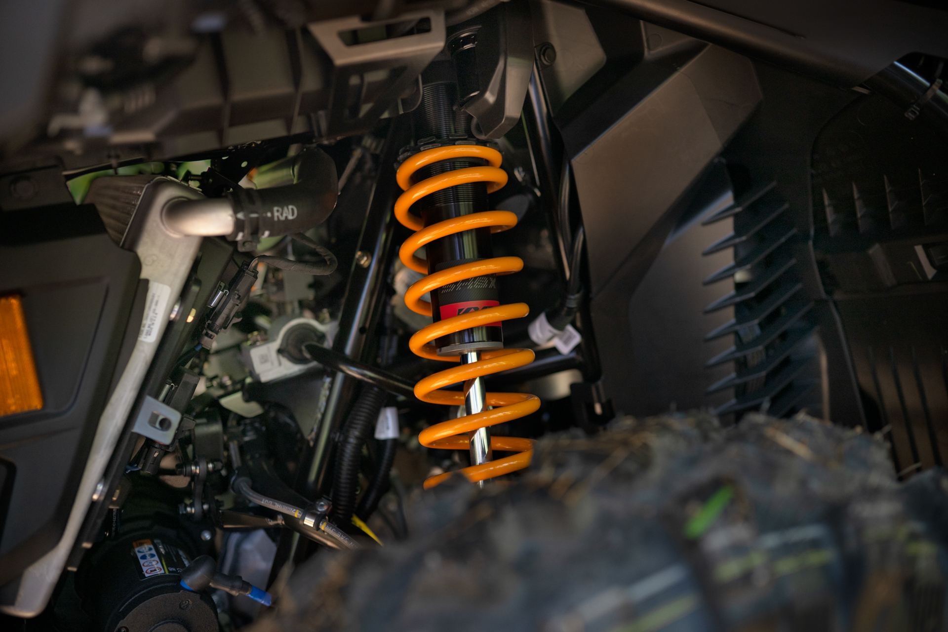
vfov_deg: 37.9
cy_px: 316
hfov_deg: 54.4
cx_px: 474
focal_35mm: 35
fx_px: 922
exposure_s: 1/250
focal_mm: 35
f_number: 2.2
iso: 400
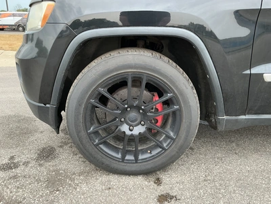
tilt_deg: -17.7
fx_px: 219
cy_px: 102
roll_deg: +0.7
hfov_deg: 63.4
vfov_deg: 49.7
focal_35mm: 28
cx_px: 136
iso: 64
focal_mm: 3
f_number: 1.8
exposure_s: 1/85
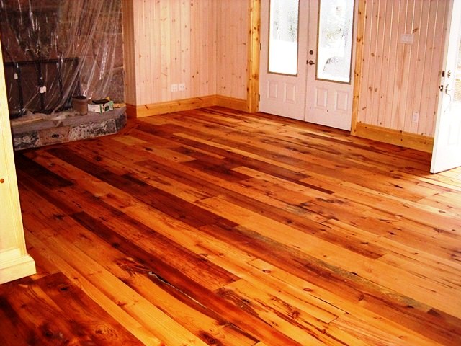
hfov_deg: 49.0
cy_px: 173
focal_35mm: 38
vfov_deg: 37.7
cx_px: 230
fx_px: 506
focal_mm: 5.8
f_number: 2.6
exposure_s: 1/60
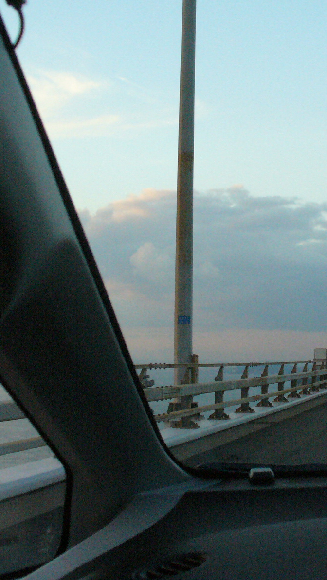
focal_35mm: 54
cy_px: 290
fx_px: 832
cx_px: 269
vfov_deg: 38.5
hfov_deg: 21.9
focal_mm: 6.1
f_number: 2.8
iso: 400
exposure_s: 1/400
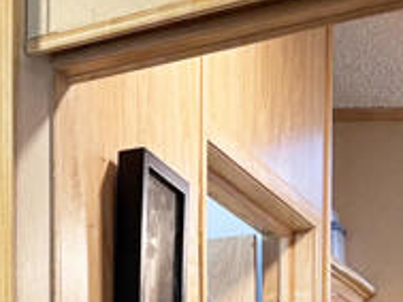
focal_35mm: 141
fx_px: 1643
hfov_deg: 12.2
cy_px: 636
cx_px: -429
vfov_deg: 9.7
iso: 160
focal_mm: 5.96
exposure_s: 1/60
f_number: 1.6
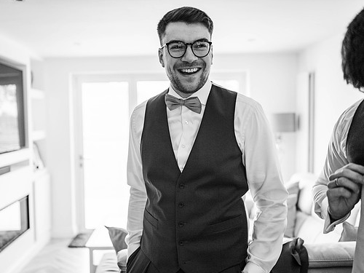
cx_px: 165
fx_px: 410
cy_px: 138
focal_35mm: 39
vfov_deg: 36.8
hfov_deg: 47.8
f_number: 2
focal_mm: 35
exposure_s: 1/640
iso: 100
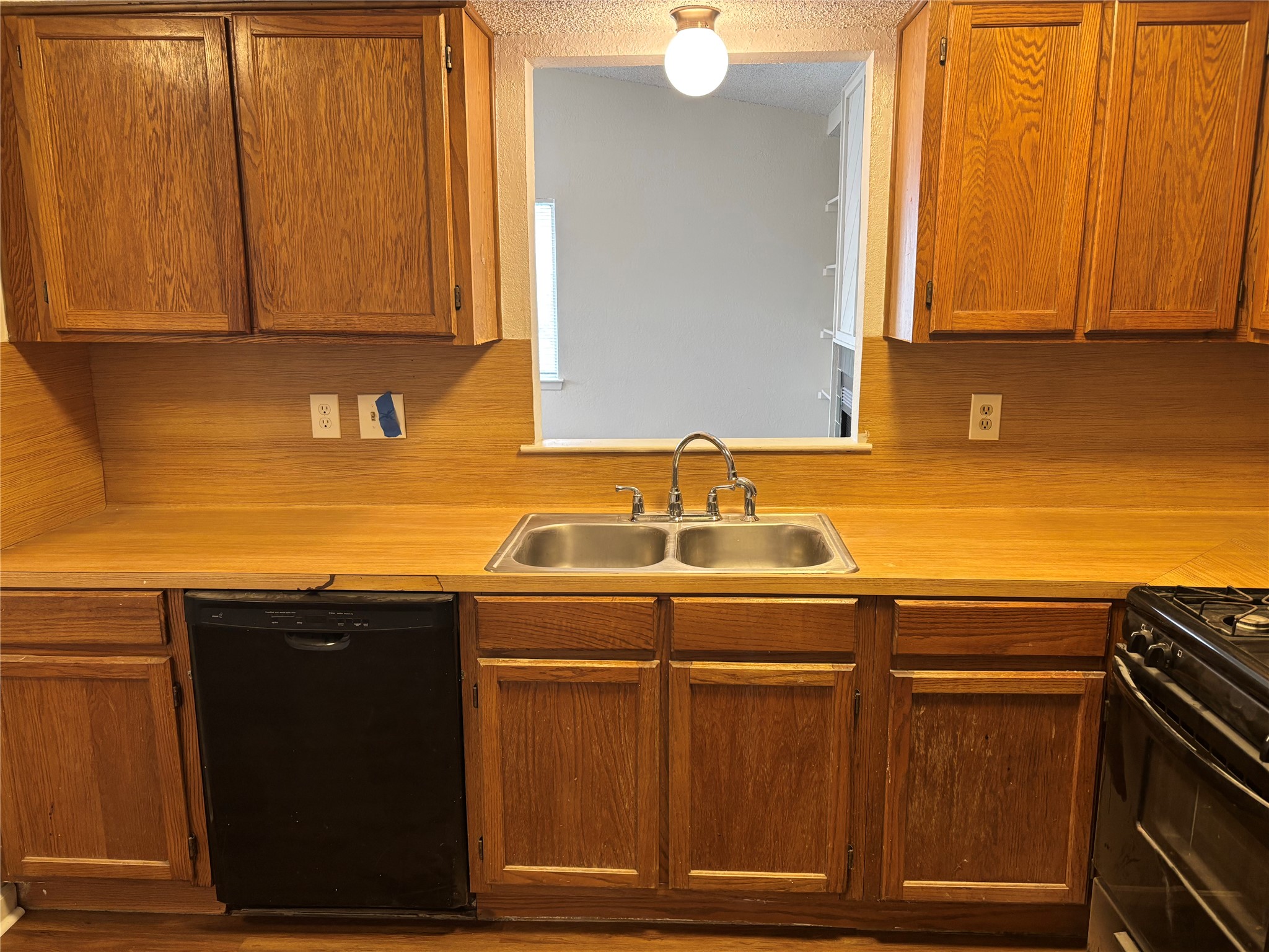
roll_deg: +0.1
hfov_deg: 67.3
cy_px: 476
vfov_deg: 53.1
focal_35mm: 26
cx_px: 634
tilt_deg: -11.6
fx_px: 953
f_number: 1.6
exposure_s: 1/60
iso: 160
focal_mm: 5.96
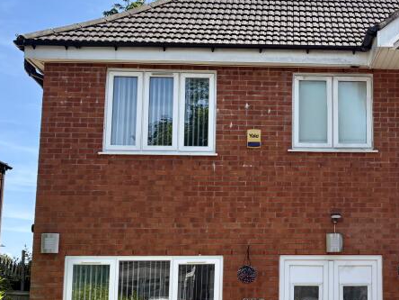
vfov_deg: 24.4
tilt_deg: +9.9
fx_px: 692
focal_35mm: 60
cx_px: 338
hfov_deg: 31.1
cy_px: 175
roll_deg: +1.6
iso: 50
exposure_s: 1/1901
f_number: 1.6
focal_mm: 5.96
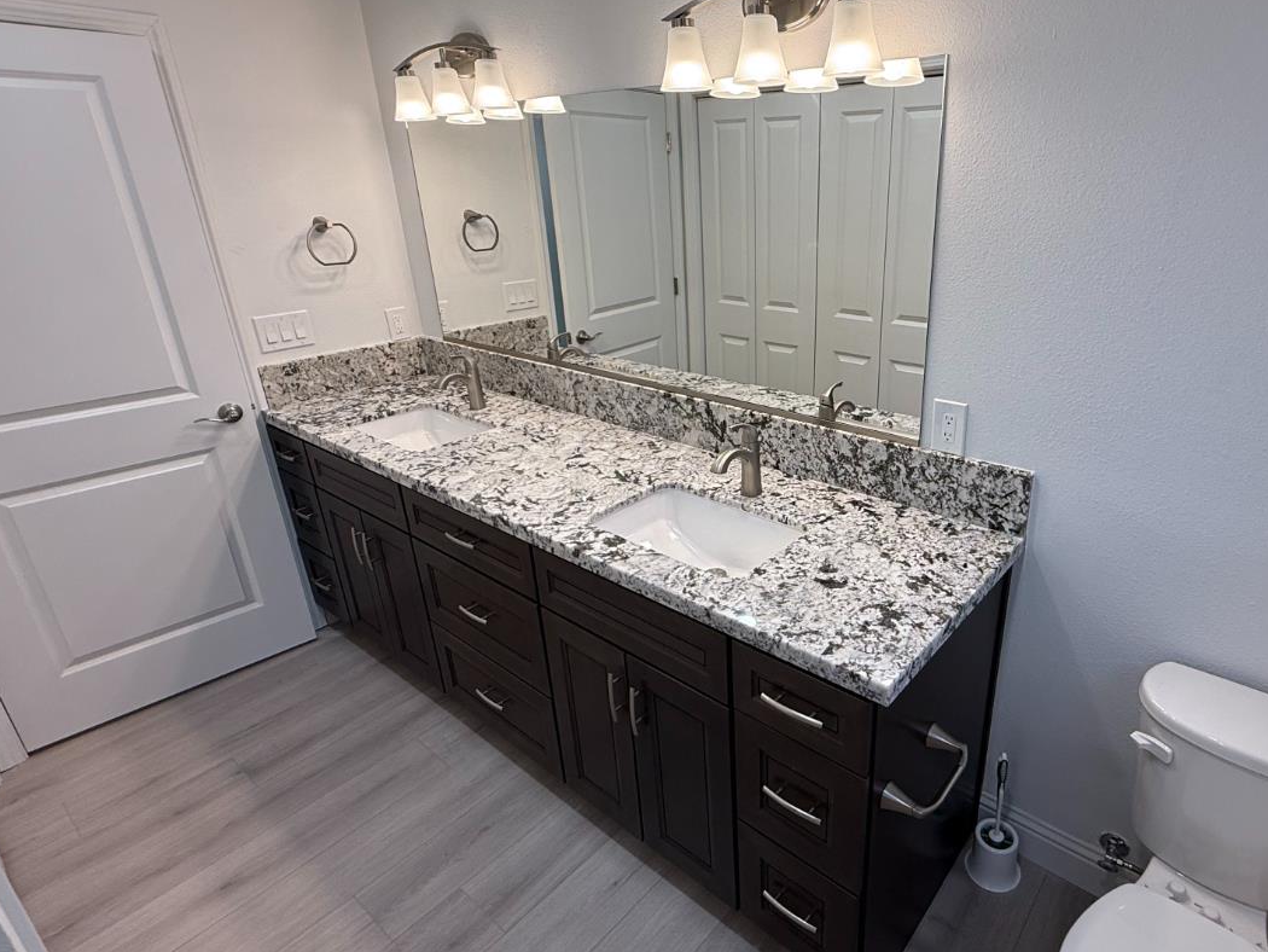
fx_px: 733
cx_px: 776
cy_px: 454
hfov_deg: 80.5
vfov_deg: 66.0
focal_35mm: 20
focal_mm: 2.22
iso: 80
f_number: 2.2
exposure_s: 1/120
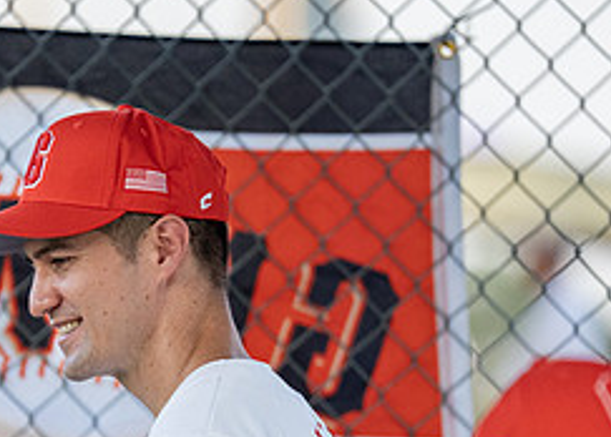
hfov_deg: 3.6
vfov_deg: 2.6
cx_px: 179
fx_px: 9795
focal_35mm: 564
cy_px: 369
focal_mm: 200
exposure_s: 1/2500
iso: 640
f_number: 2.8
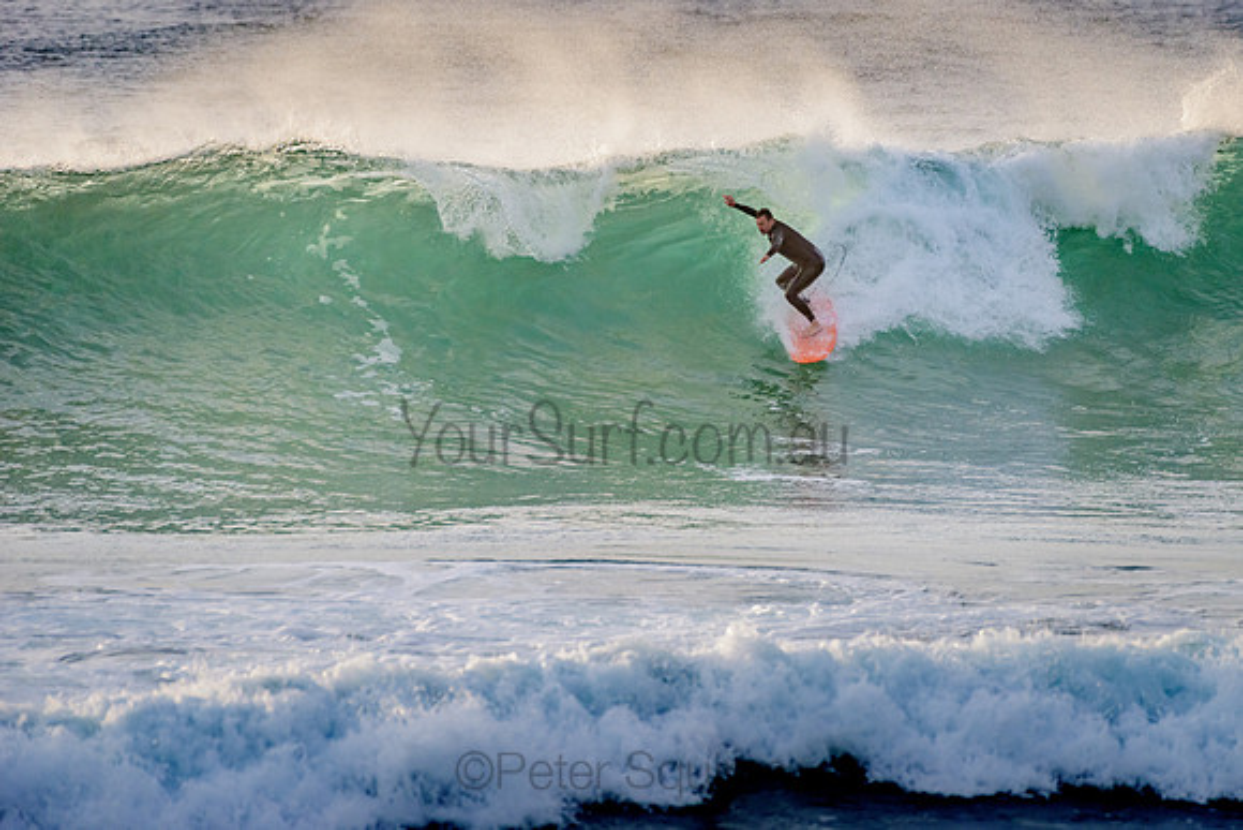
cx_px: 762
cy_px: 323
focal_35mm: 613
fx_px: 21164
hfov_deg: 3.4
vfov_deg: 2.2
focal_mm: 500
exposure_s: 1/2000
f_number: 5.6
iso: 560
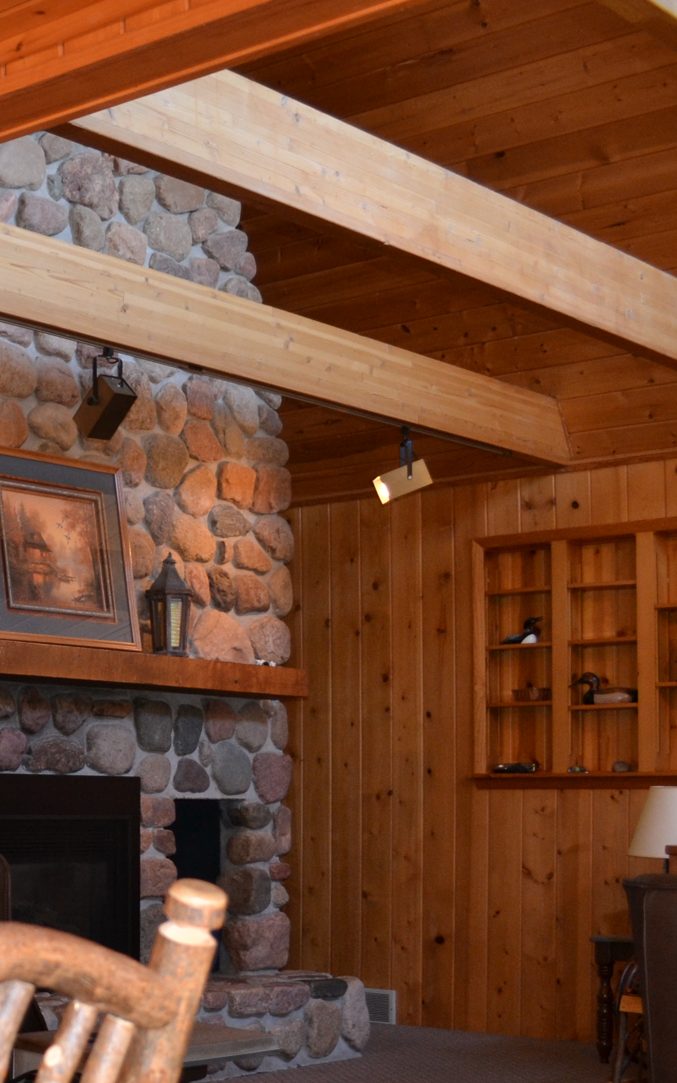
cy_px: 728
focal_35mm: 58
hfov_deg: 19.6
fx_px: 1712
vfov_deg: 34.8
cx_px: -321
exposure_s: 1/60
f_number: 3.5
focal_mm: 18
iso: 500
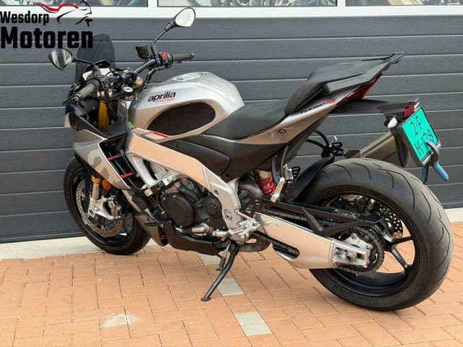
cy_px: 174
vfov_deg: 30.3
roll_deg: +2.2
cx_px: 232
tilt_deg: -9.2
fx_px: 642
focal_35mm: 48
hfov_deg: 39.7
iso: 100
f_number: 1.78
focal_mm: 6.76
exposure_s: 1/917
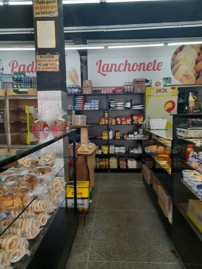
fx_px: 195
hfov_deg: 54.9
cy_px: 134
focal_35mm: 25
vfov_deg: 69.4
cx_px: 101
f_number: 2
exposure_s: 1/60
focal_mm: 4.6
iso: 125
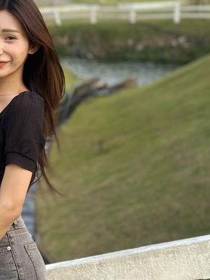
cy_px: 98
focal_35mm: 99
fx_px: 801
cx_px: 3
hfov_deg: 14.7
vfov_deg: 19.8
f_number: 1.78
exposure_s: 1/350
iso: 80
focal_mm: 6.86
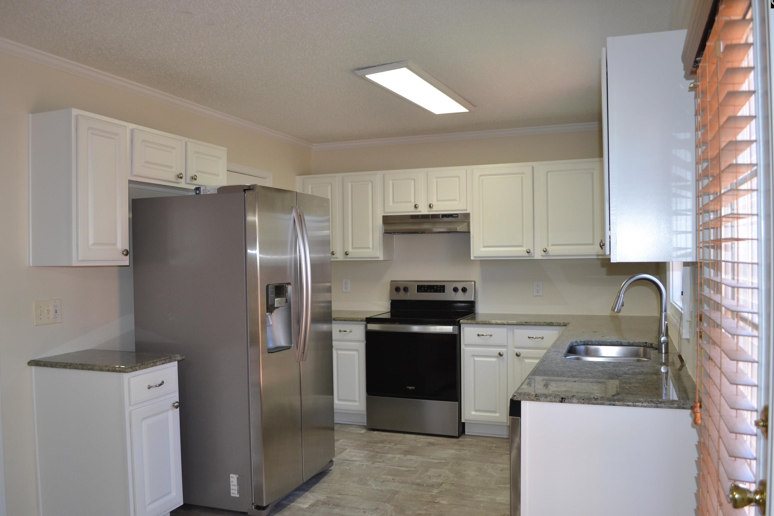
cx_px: 395
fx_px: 602
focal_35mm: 28
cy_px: 263
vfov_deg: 46.4
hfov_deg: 65.5
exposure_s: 1/80
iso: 400
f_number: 4
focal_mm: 18
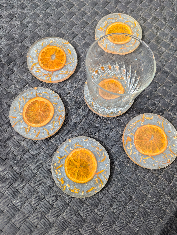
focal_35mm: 24
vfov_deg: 71.5
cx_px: 88
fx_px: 163
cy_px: 118
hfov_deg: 56.9
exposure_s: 1/1572
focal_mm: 6.81
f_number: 1.85
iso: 44
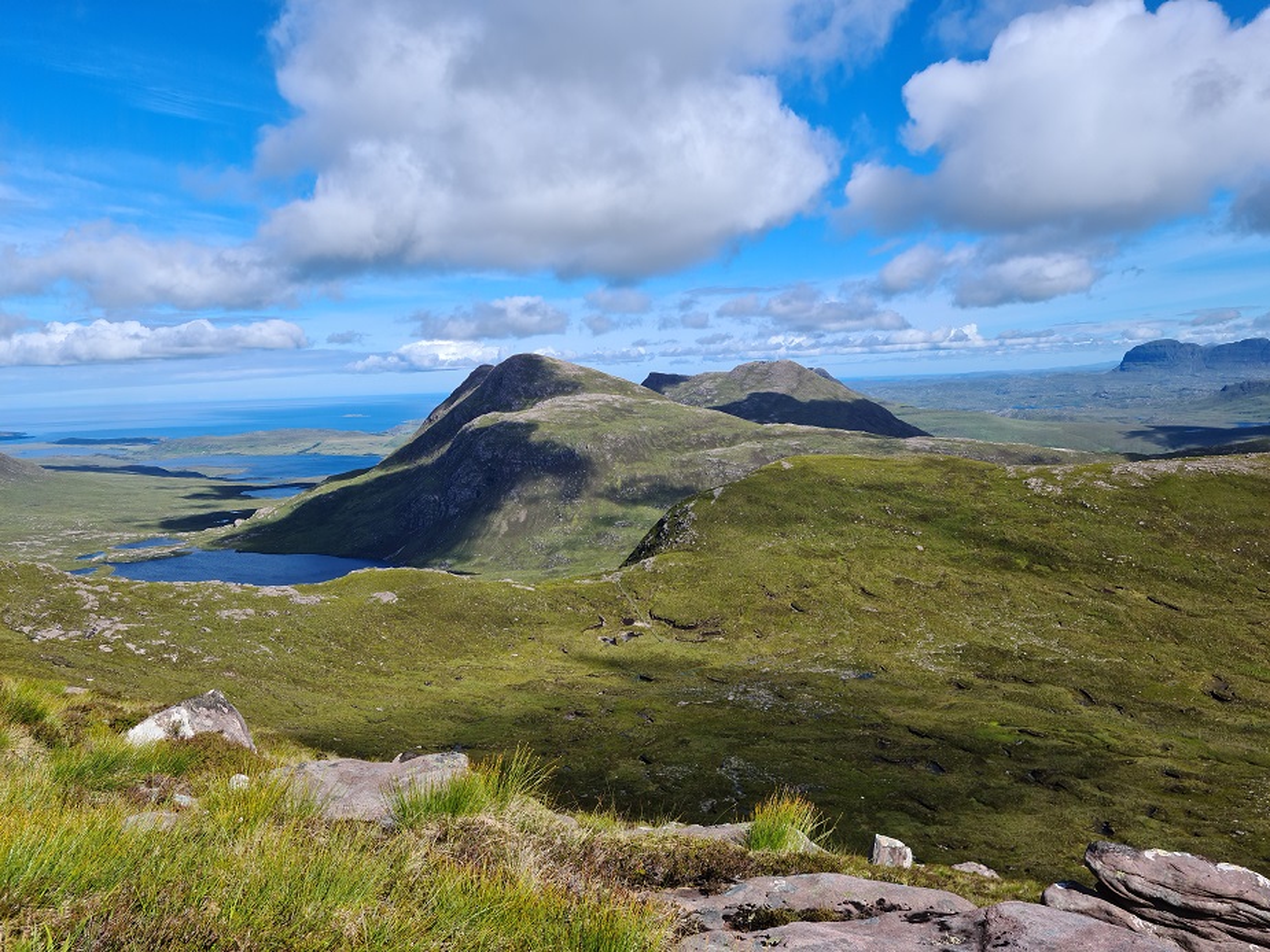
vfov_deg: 51.4
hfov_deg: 65.3
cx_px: 635
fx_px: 991
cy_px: 476
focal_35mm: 27
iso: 25
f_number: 2
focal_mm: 5.9
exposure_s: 1/826
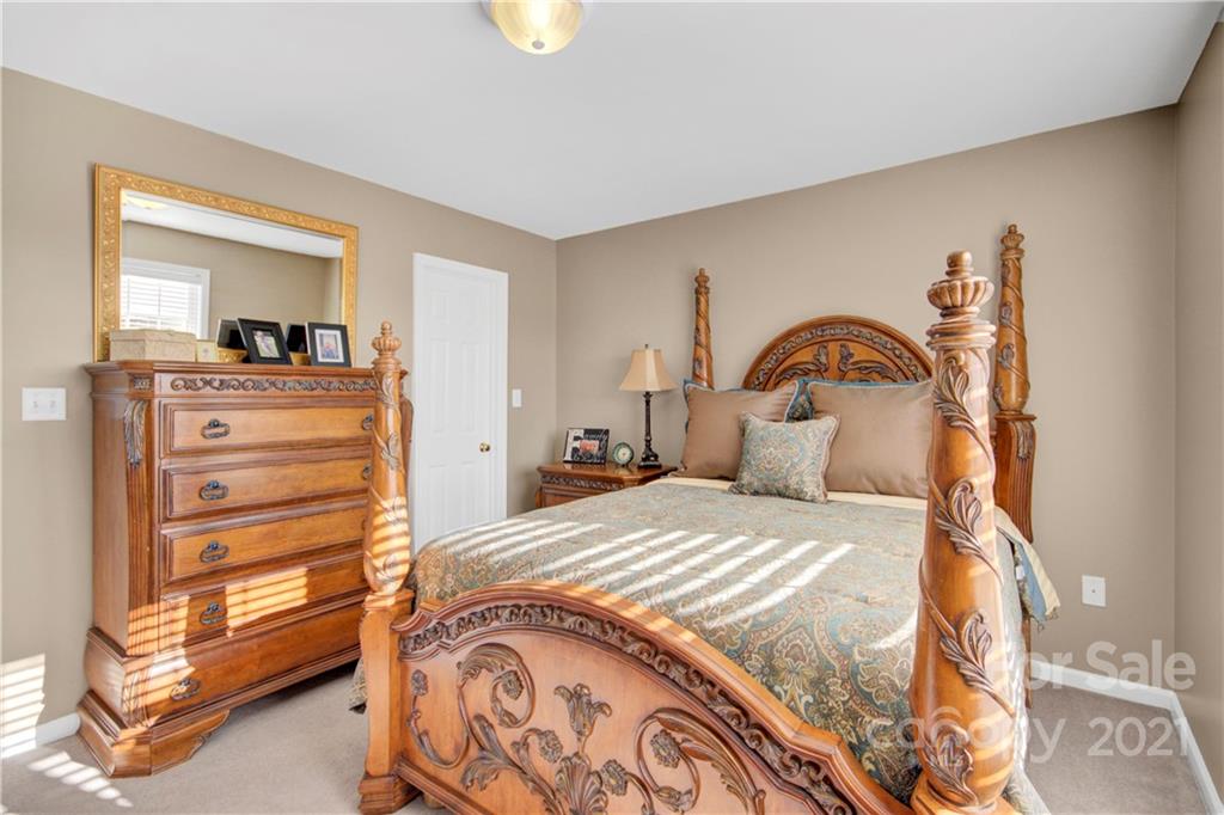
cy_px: 408
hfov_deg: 100.4
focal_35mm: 15
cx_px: 612
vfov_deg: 77.3
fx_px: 510
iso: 640
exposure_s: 1/60
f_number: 9
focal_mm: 10
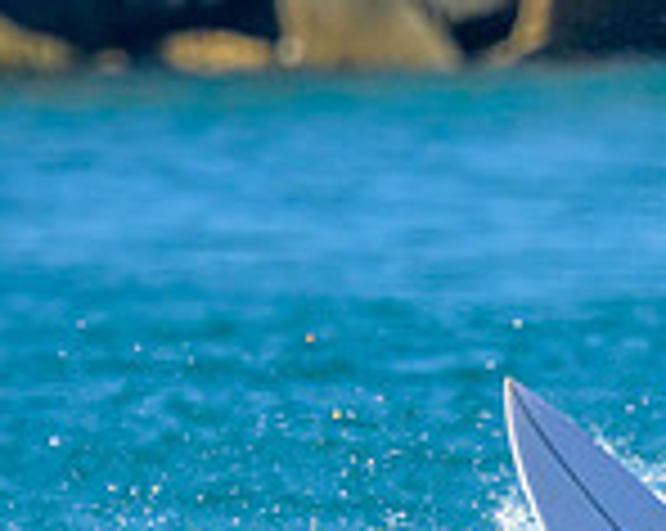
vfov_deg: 0.4
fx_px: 79547
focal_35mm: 4041
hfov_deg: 0.5
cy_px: 699
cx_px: 1235
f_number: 6.3
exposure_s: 1/2000
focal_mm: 800
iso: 320
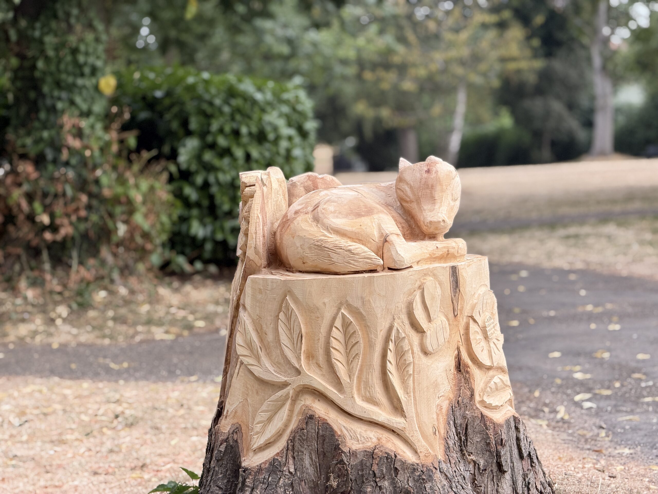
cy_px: 247
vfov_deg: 14.8
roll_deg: +2.6
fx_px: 1901
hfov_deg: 19.6
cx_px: 329
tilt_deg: -3.2
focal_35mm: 100
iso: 50
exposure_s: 1/200
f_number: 2.8
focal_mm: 16.89
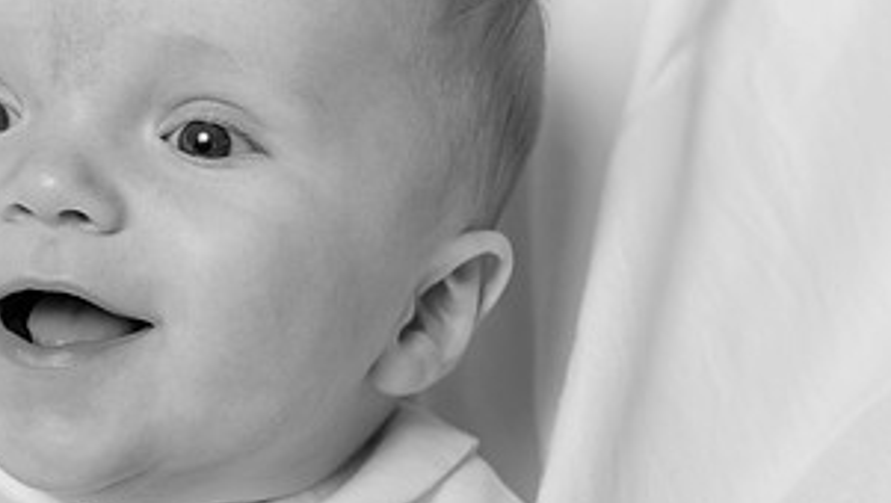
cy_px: 358
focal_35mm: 155
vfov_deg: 7.8
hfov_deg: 13.8
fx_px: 3666
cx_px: 201
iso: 250
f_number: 5.6
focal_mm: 66
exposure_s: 1/200
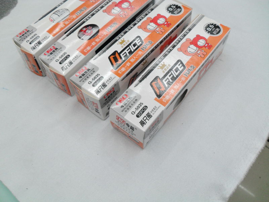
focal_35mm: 35
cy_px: 101
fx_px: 272
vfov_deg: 40.7
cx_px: 134
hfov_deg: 52.6
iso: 100
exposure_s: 1/60
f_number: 2.8
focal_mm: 6.2
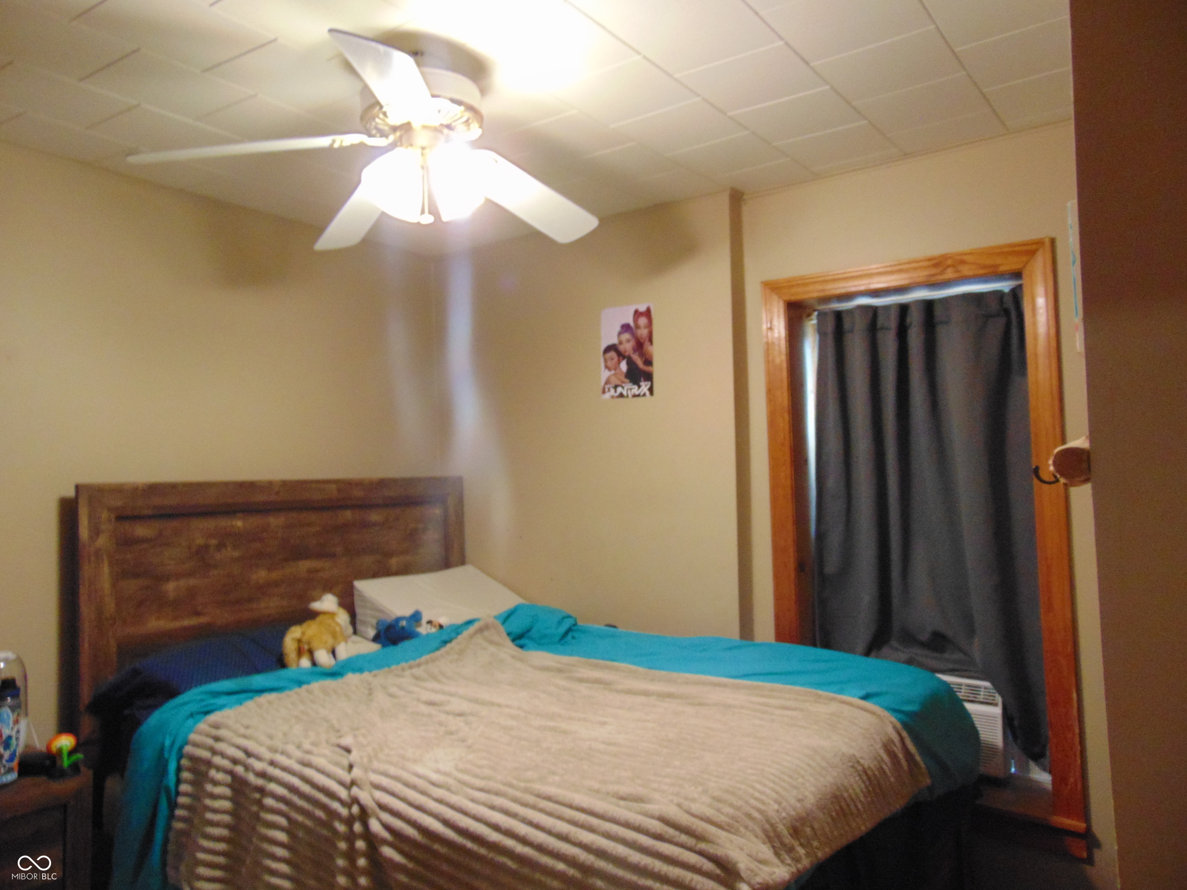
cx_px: 594
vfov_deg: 54.9
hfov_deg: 69.4
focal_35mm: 25
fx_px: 857
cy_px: 445
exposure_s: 1/30
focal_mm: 4.5
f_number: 3
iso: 400
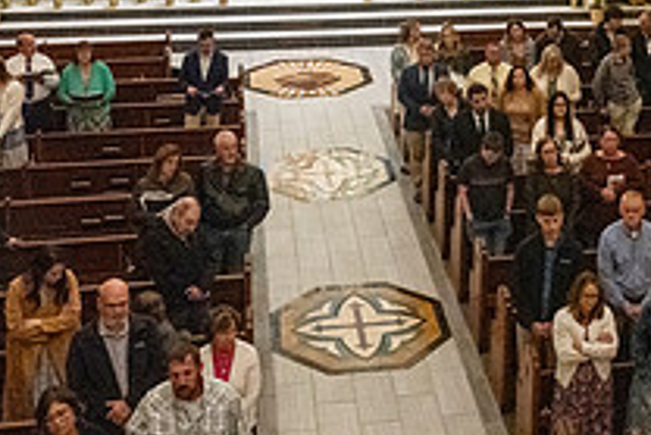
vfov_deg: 19.4
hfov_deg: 29.5
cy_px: -64
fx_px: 1212
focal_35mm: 67
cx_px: 498
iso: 5000
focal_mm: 24
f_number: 10
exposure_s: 1/60
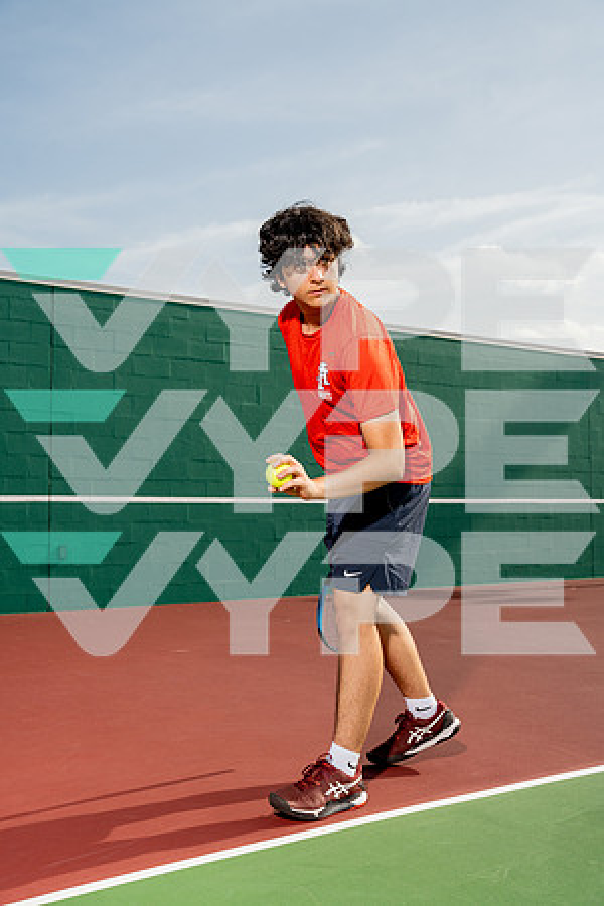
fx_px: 956
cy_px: 453
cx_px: 302
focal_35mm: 38
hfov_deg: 35.1
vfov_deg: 50.7
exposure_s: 1/640
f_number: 5.6
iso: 100
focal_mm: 38
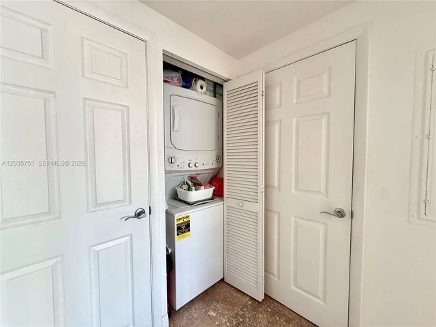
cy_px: 164
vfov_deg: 85.7
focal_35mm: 14
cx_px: 218
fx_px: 176
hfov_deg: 102.1
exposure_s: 1/99
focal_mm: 2.22
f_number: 2.2
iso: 160
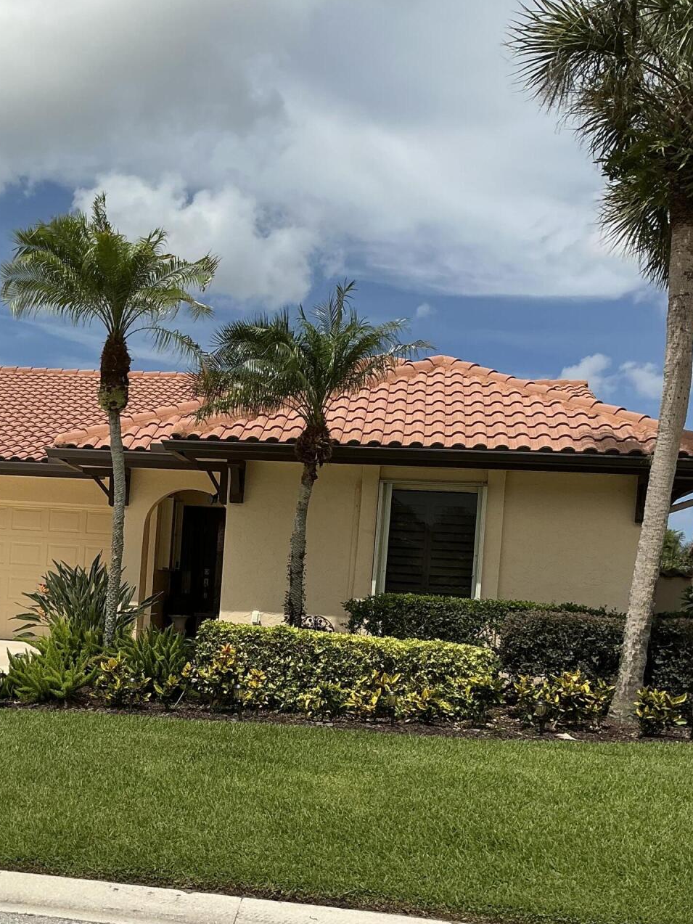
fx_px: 1174
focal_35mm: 44
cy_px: 583
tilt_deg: -0.3
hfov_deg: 32.3
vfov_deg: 42.6
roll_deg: -3.5
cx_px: 185
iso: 25
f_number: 1.8
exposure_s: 1/4065
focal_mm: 3
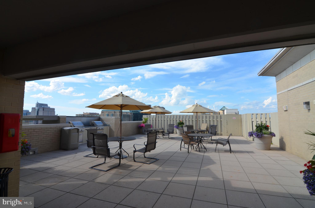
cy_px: 104
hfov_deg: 95.1
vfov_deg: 71.8
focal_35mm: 16
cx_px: 158
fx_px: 144
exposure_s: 1/250
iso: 200
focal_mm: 11
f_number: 8
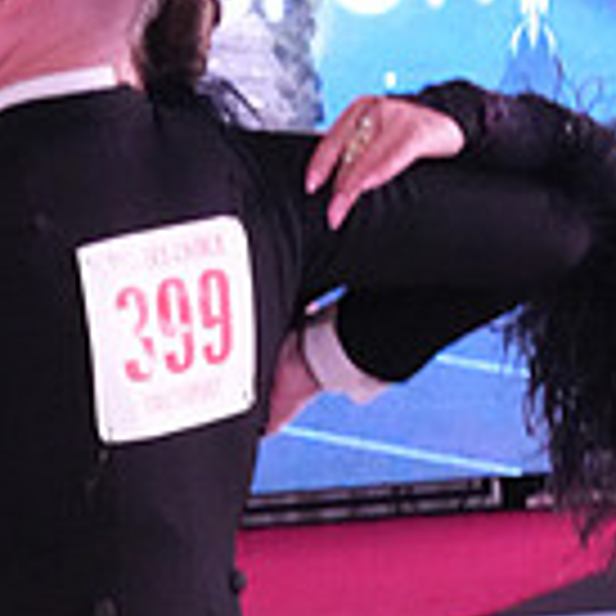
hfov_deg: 3.3
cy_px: 922
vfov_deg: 3.3
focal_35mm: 531
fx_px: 10691
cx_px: 97
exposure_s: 1/250
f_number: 8
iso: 8000
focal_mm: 99
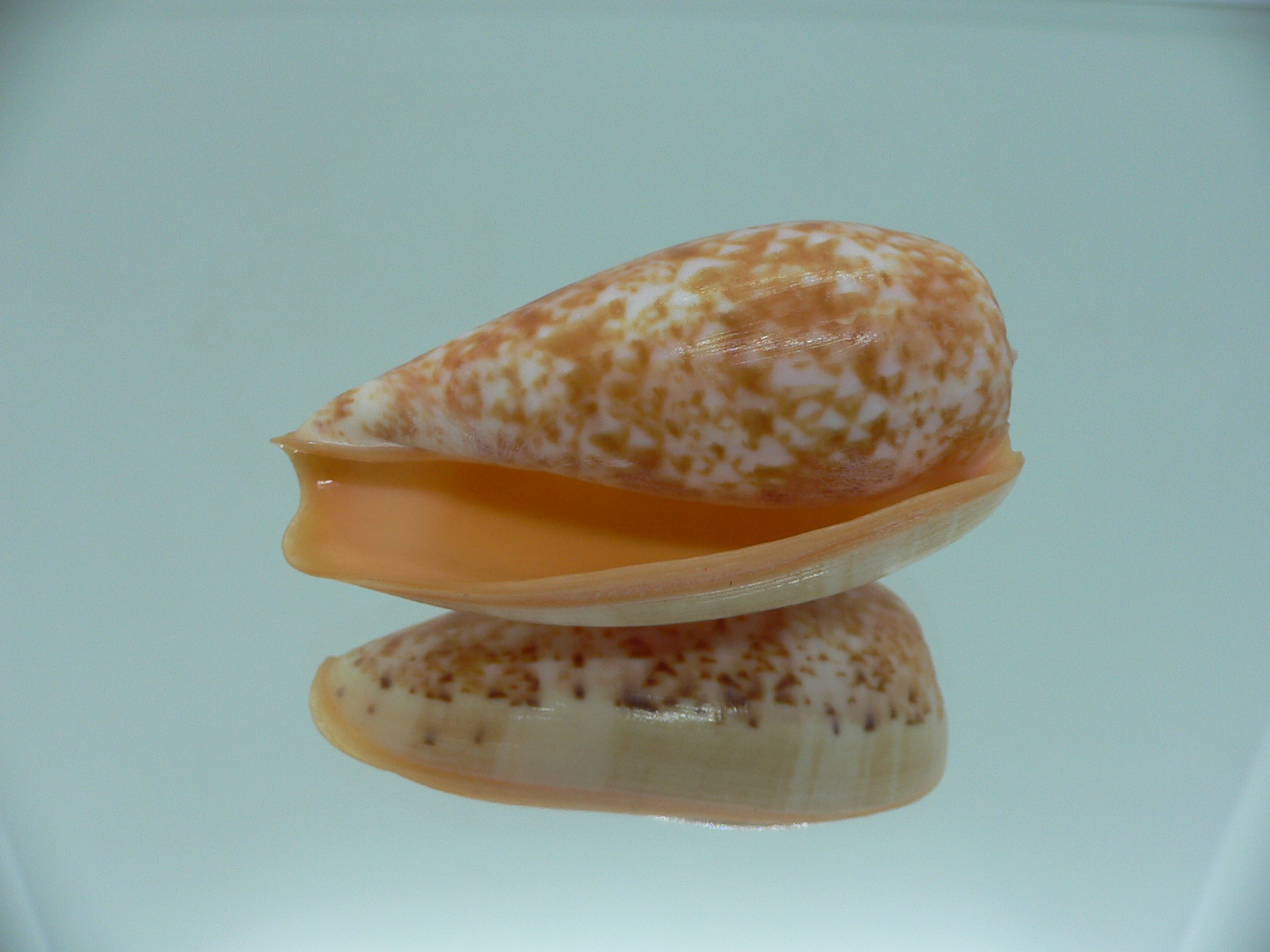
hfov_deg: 52.6
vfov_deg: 40.7
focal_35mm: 35
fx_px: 1284
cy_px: 476
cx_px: 635
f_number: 2.8
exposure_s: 1/60
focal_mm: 4.6
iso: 80
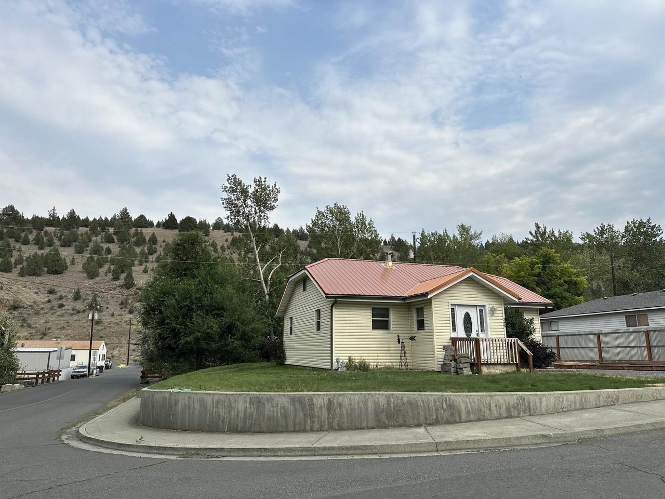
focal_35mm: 24
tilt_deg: +13.7
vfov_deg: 56.8
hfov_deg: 71.6
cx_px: 332
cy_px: 250
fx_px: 461
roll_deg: -0.4
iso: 80
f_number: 1.78
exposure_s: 1/5263
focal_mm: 6.86
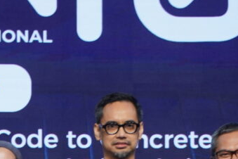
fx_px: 2066
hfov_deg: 6.6
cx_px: 39
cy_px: 230
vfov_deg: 4.4
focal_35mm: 313
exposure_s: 1/125
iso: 640
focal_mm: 69
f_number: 4
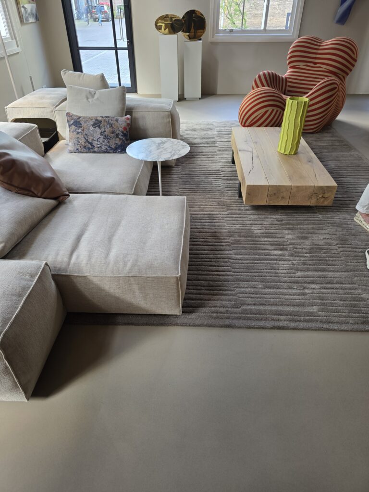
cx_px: 184
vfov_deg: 73.9
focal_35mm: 23
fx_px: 327
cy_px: 246
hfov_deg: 58.9
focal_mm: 6.3
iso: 64
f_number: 1.7
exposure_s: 1/50
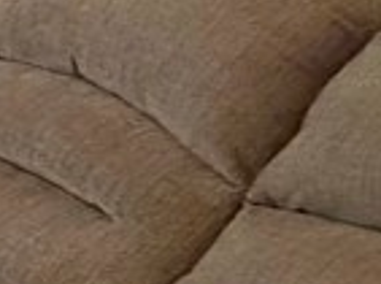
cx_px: -781
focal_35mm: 102
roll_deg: -0.6
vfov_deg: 14.0
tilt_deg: -12.1
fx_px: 1120
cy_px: -65
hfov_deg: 11.2
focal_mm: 2.22
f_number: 2.2
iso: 320
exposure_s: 1/120
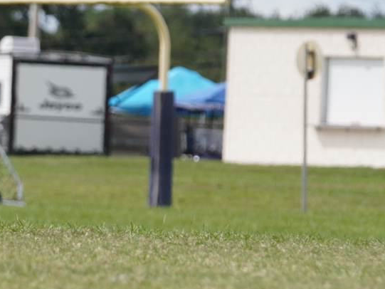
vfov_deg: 2.1
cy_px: 69
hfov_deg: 2.8
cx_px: -14
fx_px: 8003
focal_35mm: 719
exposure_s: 1/2000
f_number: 4
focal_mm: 167
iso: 200
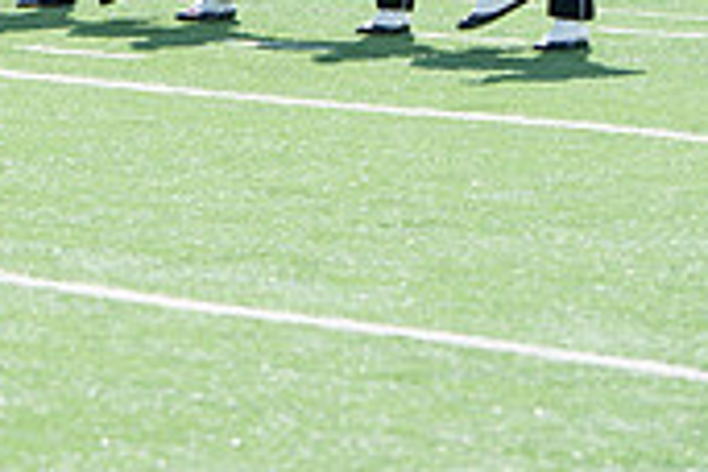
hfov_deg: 5.7
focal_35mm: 357
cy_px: -273
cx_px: -219
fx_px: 7020
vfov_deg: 3.8
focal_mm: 105
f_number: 4.5
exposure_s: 1/1000
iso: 200
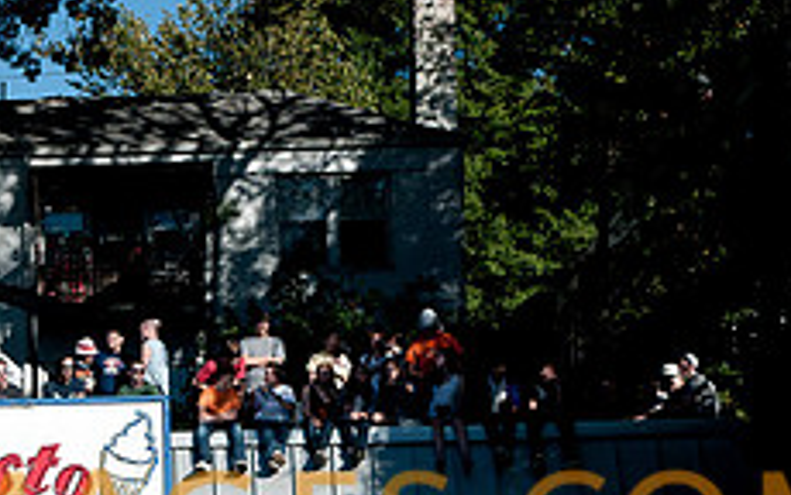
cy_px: 497
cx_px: -120
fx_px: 3149
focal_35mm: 146
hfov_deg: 14.0
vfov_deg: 8.9
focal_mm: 38
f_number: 5
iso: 250
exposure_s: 1/1600
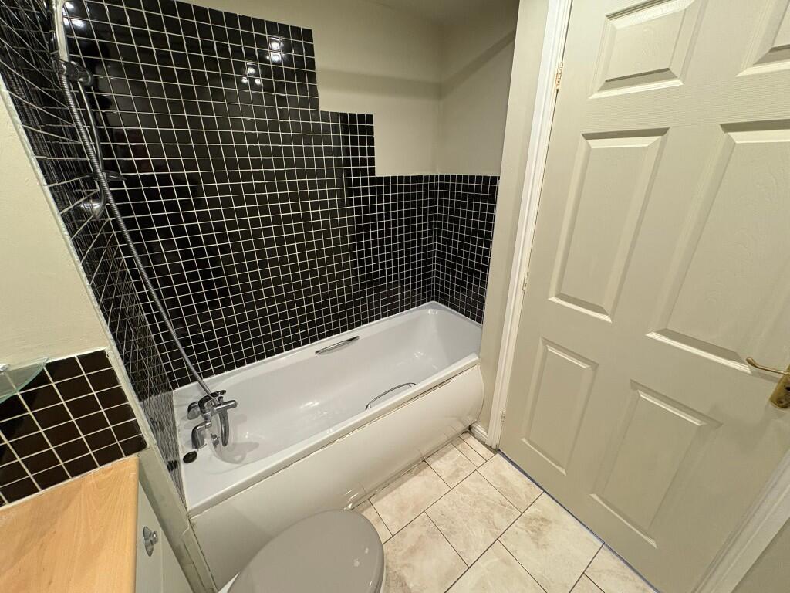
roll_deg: +0.4
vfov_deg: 85.7
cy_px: 296
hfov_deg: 102.1
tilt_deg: -23.4
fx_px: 320
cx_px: 395
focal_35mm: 14
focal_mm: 2.22
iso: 320
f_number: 2.2
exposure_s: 1/50
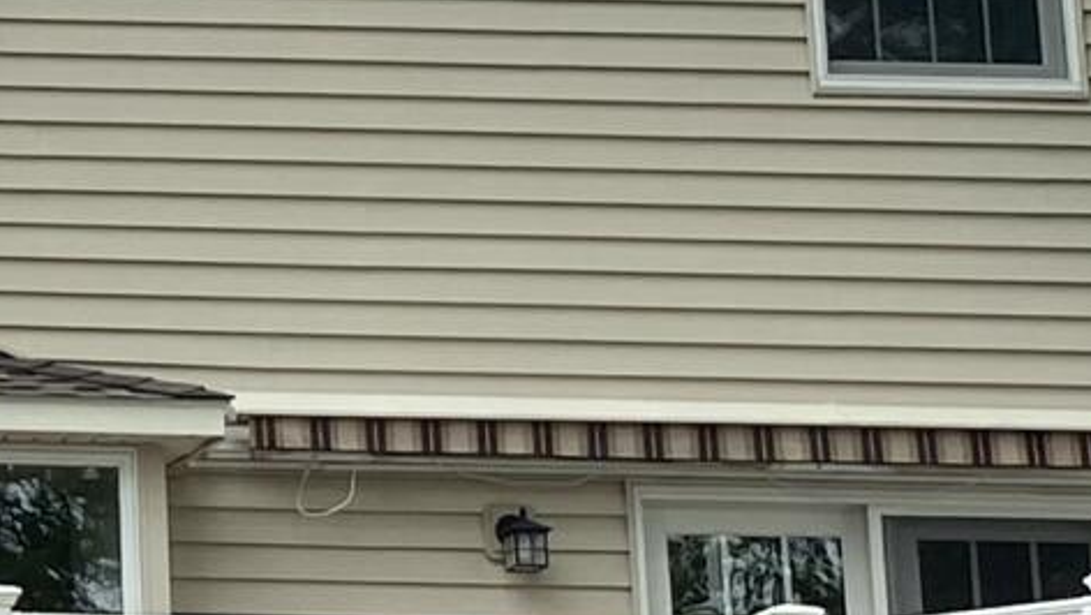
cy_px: 462
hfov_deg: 11.2
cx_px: -846
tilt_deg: +12.2
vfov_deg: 6.7
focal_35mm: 180
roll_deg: -0.7
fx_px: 5210
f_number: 1.8
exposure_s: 1/1272
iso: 32
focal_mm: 4.25
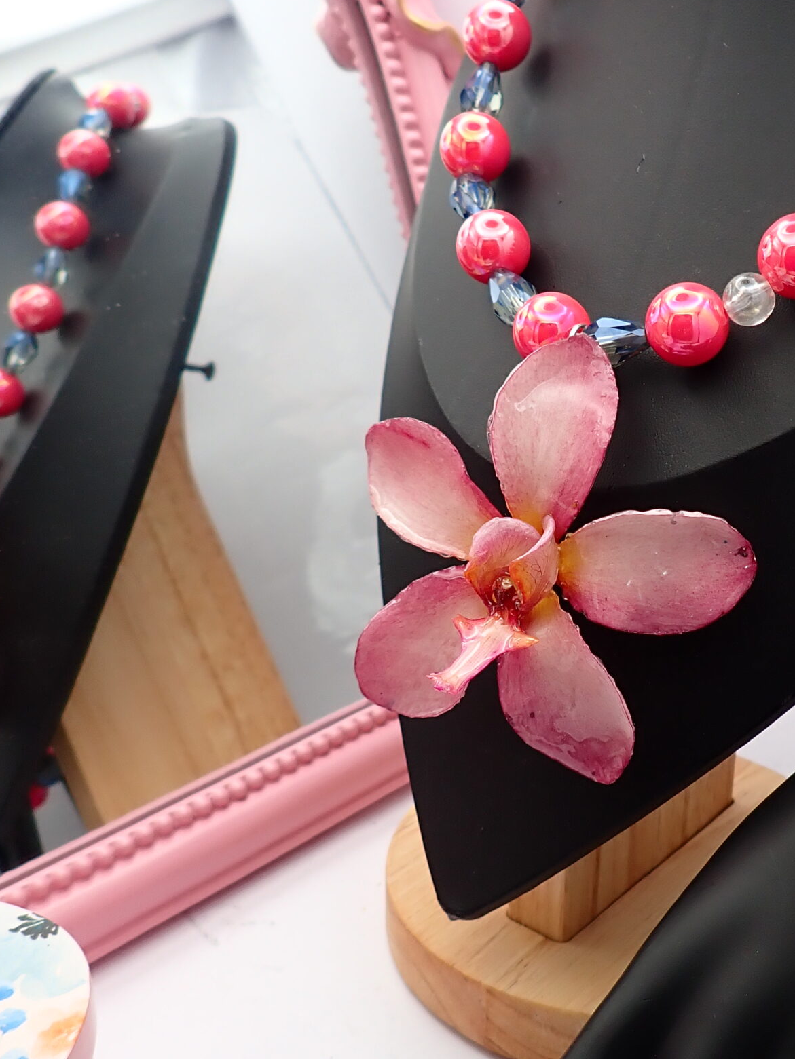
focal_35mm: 41
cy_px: 538
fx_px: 1255
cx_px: 646
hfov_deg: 34.0
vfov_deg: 45.8
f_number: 2
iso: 100
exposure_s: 1/125
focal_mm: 4.5
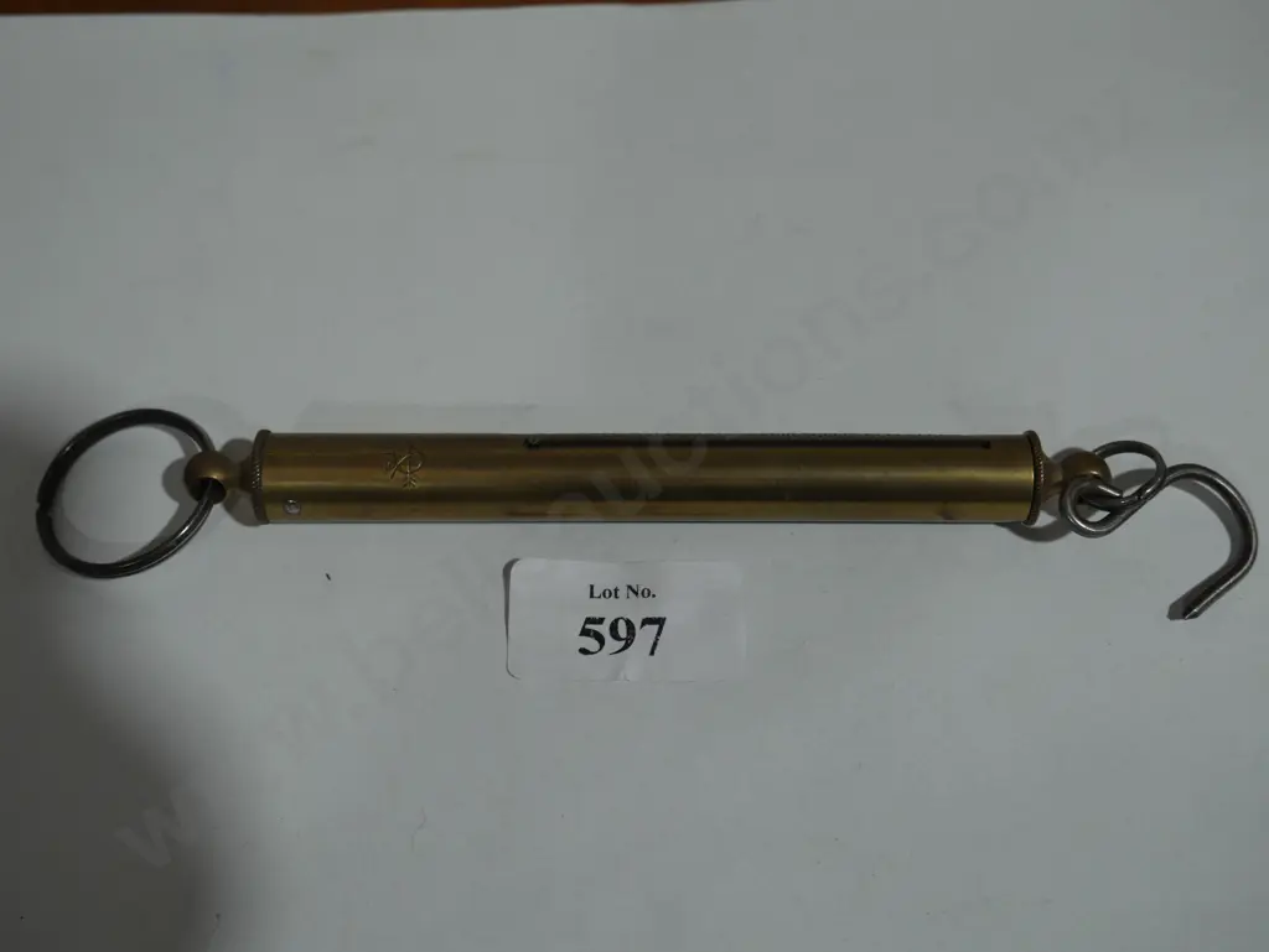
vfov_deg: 31.5
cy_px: 476
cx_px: 634
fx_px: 1687
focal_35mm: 46
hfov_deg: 41.2
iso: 200
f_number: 5.1
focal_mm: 23
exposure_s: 1/80
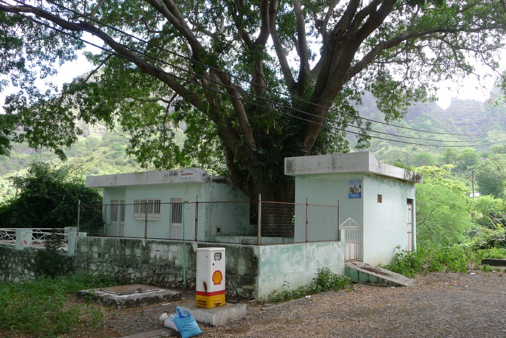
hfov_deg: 58.7
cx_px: 253
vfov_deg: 41.1
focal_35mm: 32
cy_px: 169
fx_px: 450
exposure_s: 1/160
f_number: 2.8
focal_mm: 6.8
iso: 80
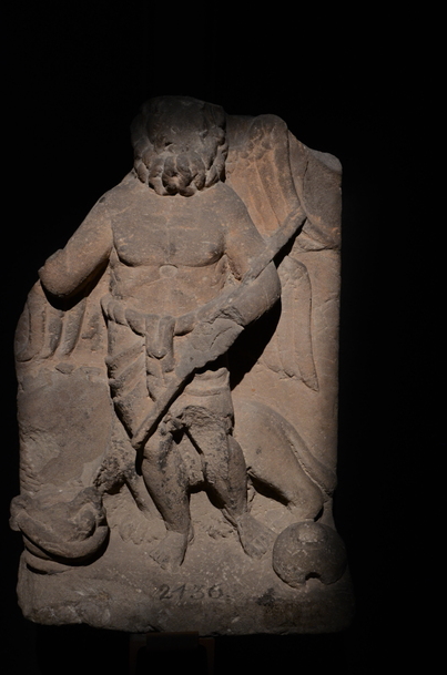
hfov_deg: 36.7
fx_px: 674
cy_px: 352
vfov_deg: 53.2
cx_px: 215
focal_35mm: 36
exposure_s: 1/30
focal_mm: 22
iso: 1250
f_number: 3.5
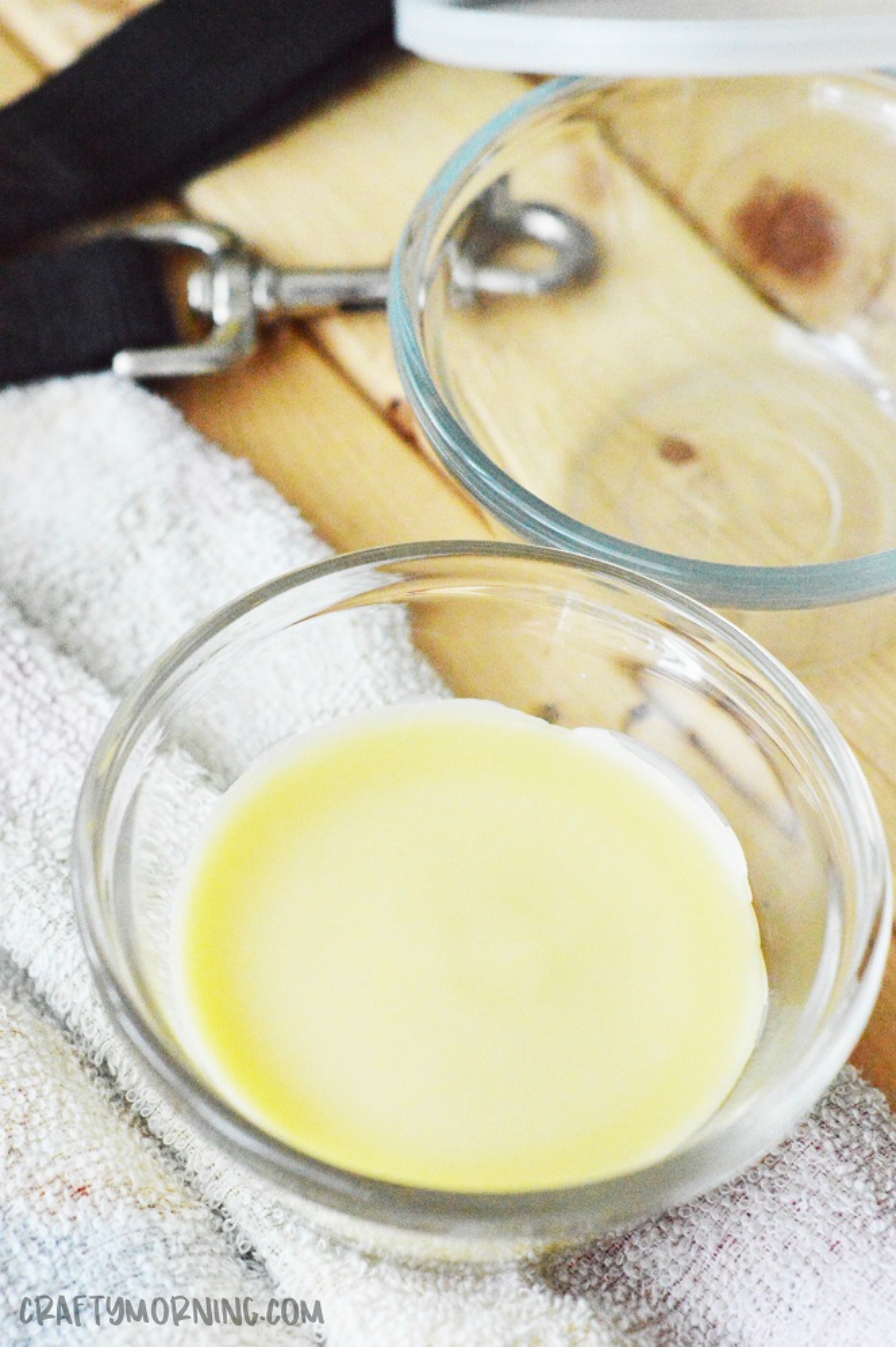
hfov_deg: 18.2
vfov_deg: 27.0
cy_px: 674
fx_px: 2805
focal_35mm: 75
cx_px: 448
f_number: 4.5
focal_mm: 50
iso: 6400
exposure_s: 1/1000
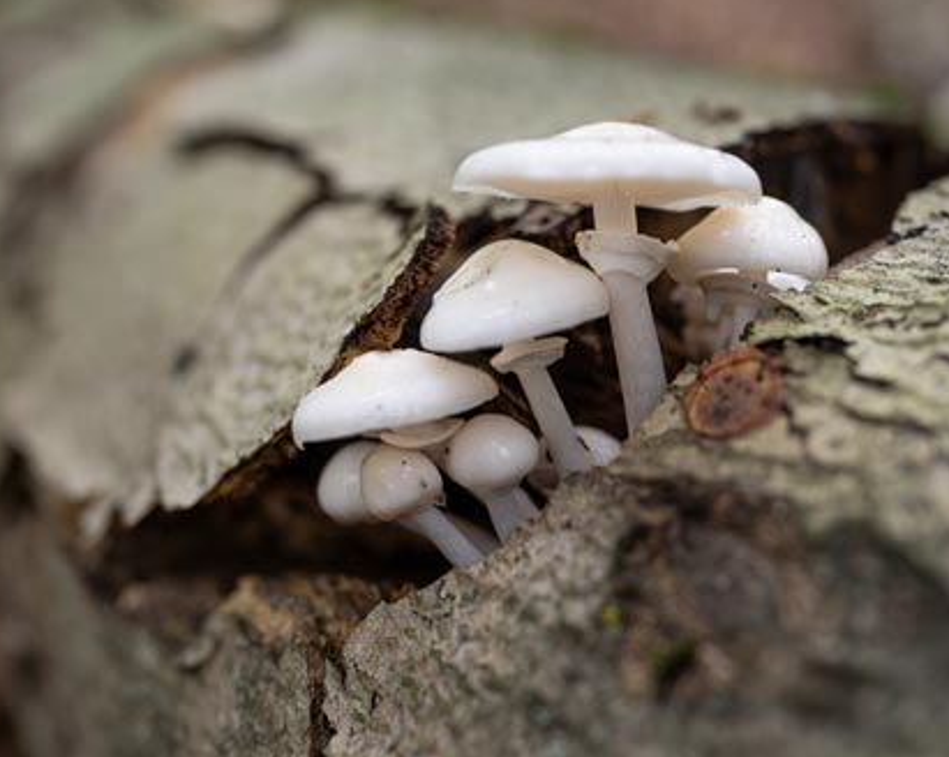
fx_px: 1347
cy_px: 300
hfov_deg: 38.7
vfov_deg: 31.3
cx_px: 556
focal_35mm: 48
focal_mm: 35
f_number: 2.2
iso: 1250
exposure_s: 1/250
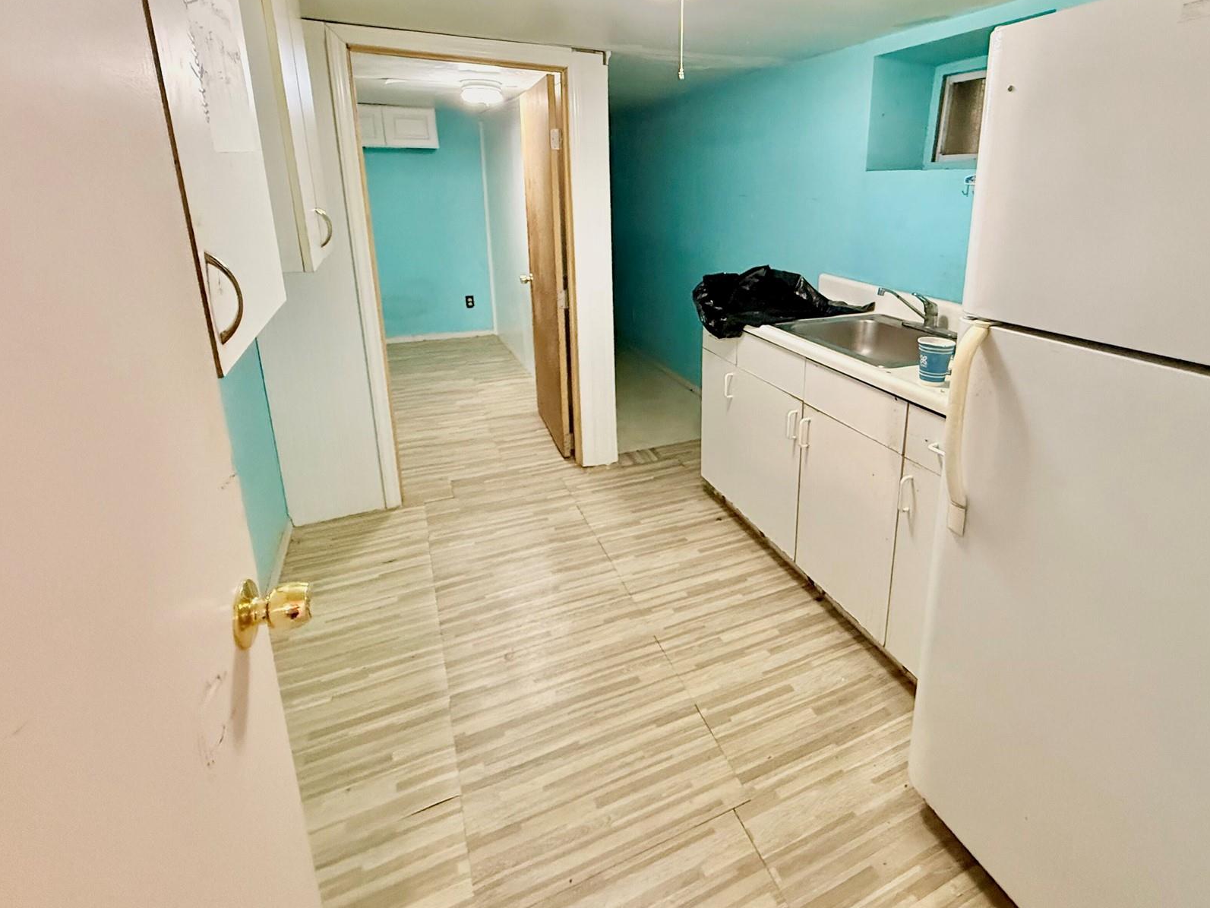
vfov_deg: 70.7
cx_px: 715
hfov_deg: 86.8
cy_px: 355
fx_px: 629
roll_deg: -1.3
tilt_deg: -13.7
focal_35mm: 18
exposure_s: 1/60
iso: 800
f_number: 2.2
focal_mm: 2.22
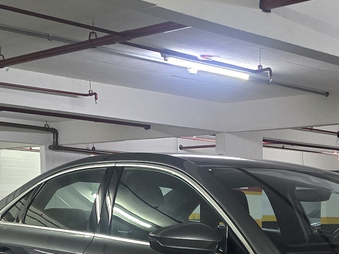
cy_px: 313
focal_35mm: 74
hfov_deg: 25.4
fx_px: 724
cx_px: 314
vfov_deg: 18.7
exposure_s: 1/60
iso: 1000
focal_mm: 6.3
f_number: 1.7
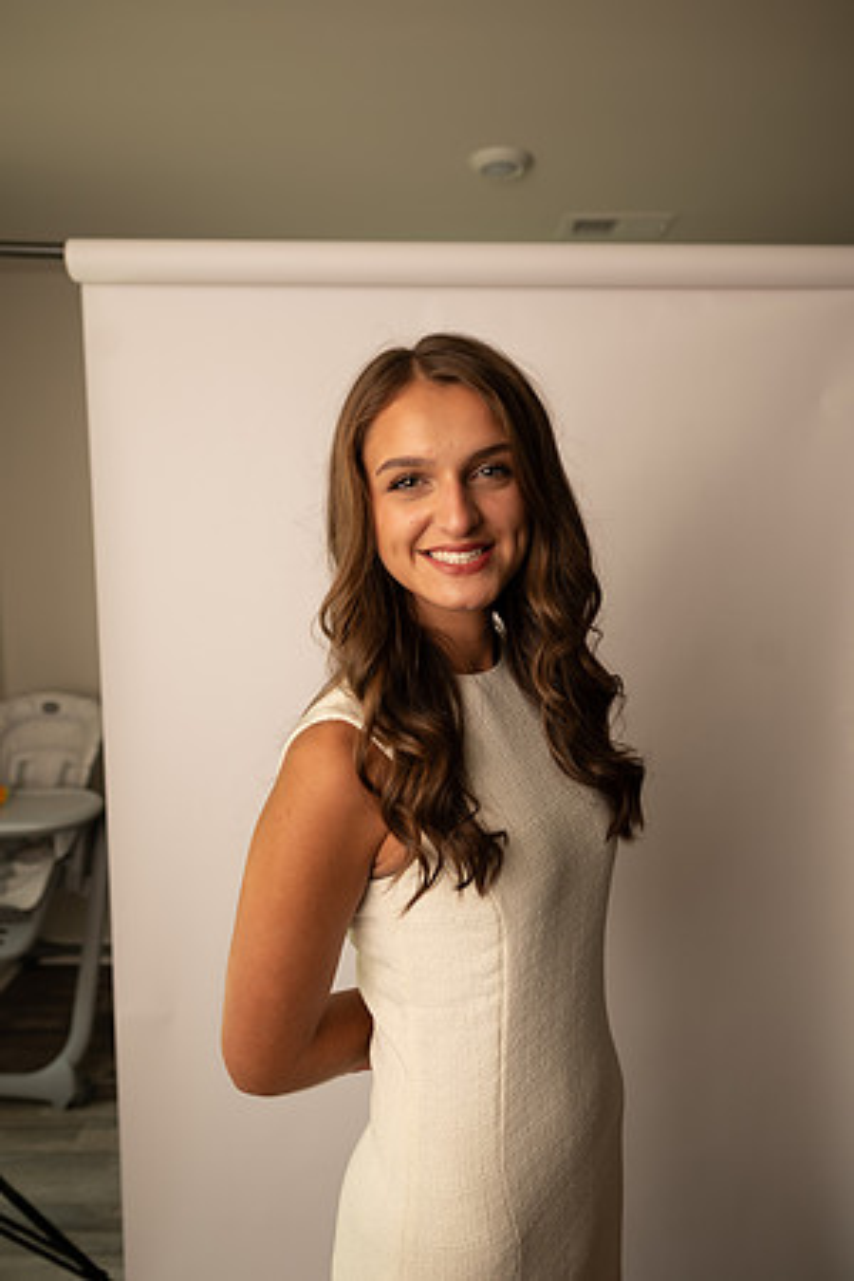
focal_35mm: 24
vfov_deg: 73.7
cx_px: 427
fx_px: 854
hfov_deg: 53.1
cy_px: 640
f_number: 3.2
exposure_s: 1/160
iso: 100
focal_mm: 24
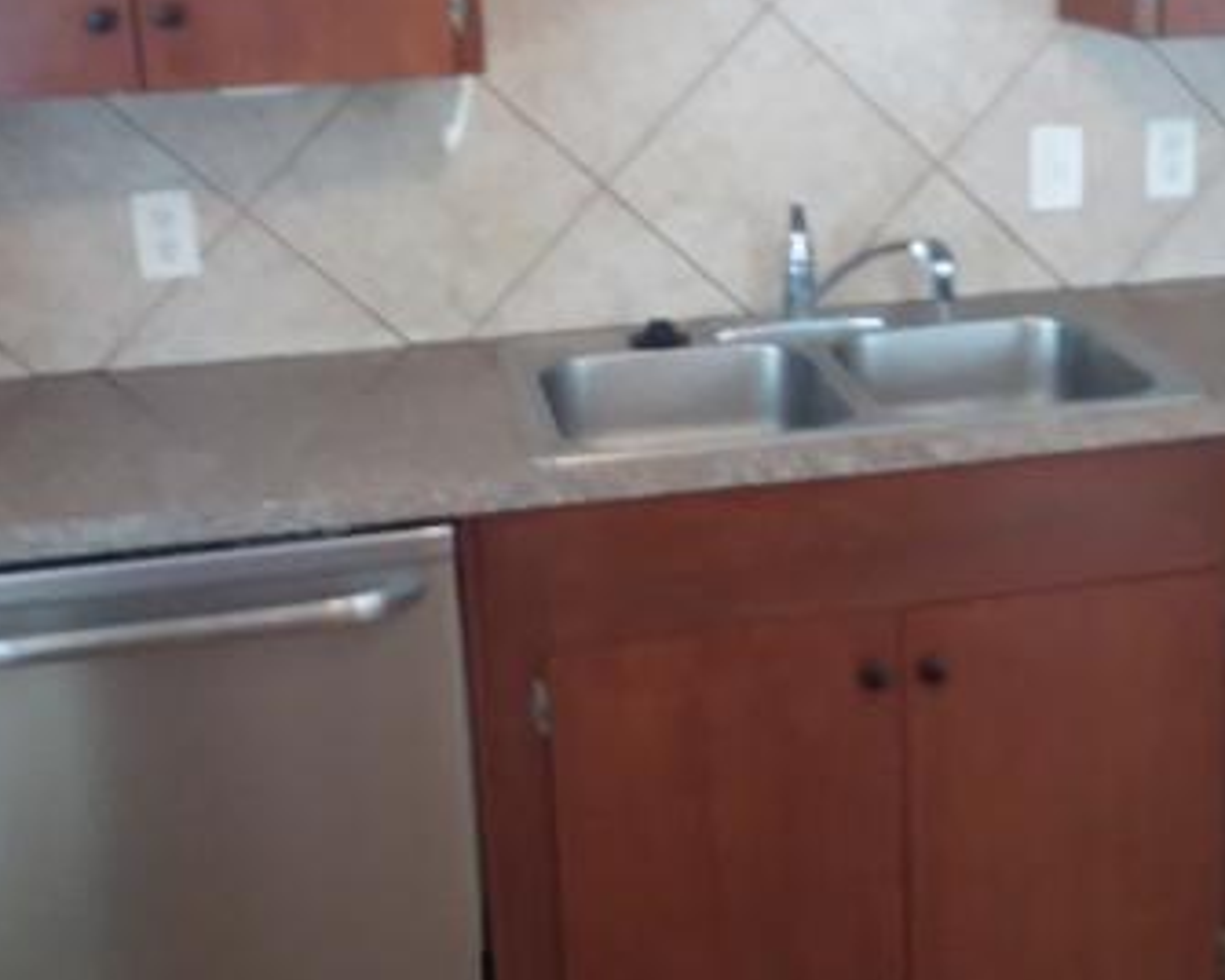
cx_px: 907
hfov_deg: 34.1
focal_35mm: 54
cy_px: 249
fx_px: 1958
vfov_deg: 27.7
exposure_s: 1/30
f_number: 1.9
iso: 125
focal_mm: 2.47
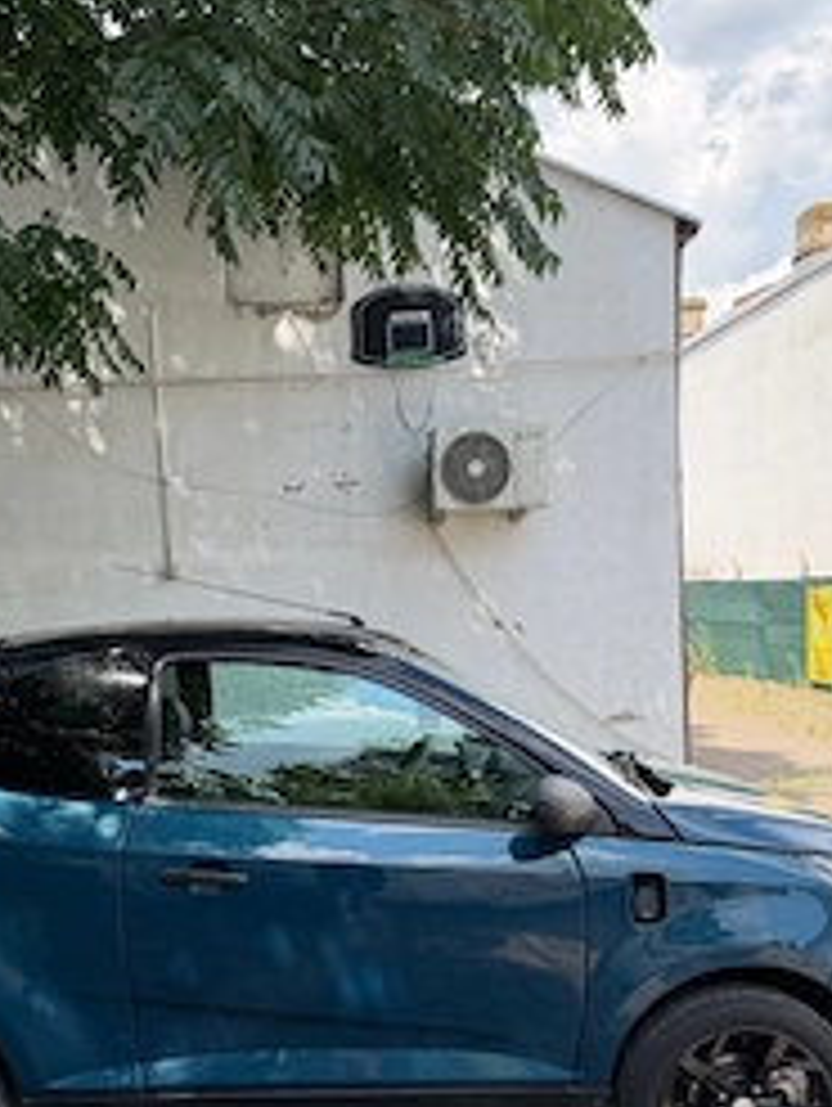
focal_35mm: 39
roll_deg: +3.1
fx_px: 1248
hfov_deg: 36.8
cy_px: 716
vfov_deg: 47.2
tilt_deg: -5.8
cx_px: 337
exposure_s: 1/1464
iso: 80
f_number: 1.78
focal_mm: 6.76
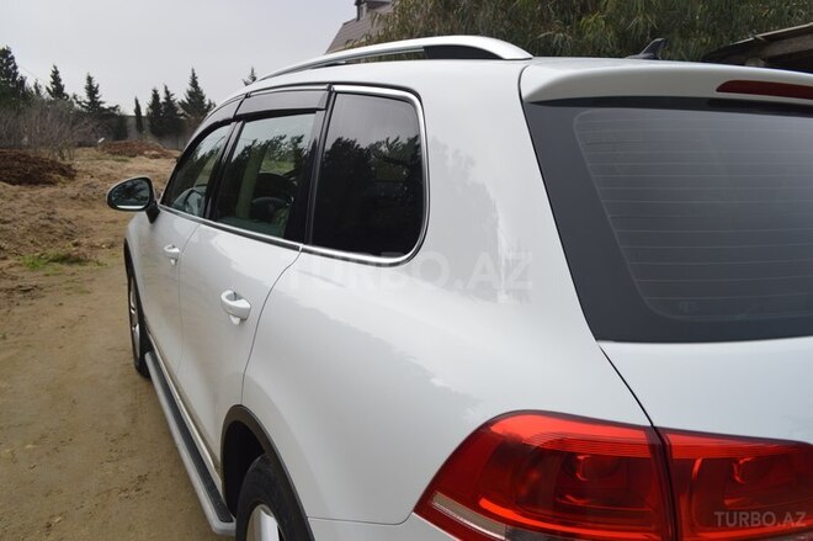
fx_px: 609
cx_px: 406
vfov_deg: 47.9
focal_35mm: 27
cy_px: 270
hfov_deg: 67.4
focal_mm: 18
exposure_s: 1/160
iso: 100
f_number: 6.3
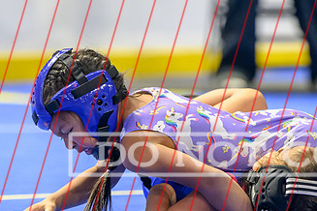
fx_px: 4226
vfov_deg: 2.9
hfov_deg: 4.3
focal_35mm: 480
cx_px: 215
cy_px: 221
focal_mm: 200
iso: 6400
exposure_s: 1/800
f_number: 3.5
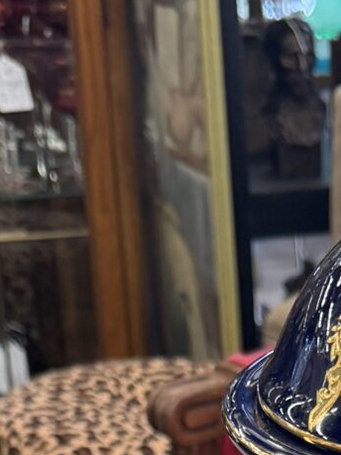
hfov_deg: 10.8
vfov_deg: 12.2
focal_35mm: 134
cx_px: 426
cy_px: 1036
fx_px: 1761
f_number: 1.78
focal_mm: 6.76
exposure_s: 1/60
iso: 160
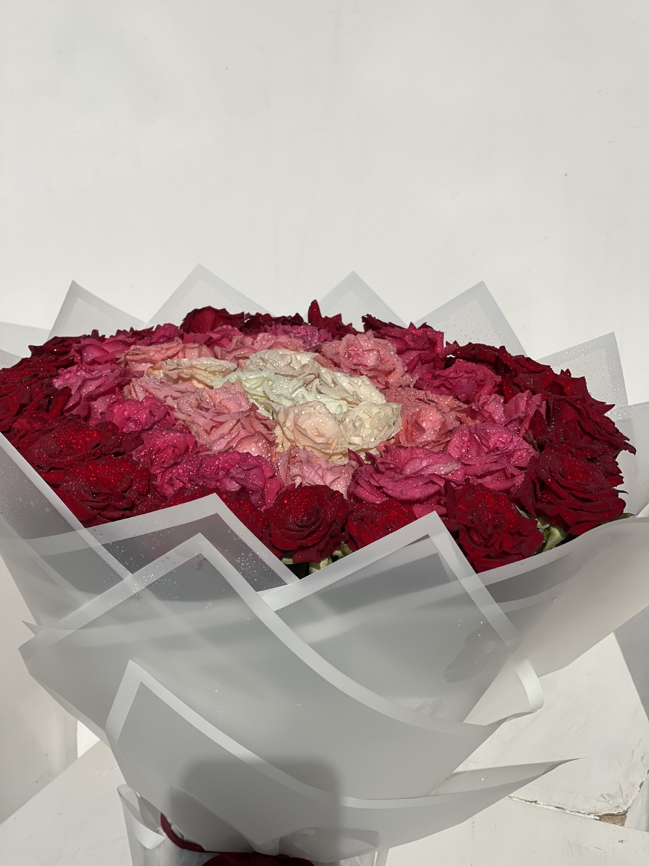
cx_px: 324
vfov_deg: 30.3
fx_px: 1600
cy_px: 433
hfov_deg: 22.9
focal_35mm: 64
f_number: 2.2
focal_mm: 7.5
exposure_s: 1/4785
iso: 20
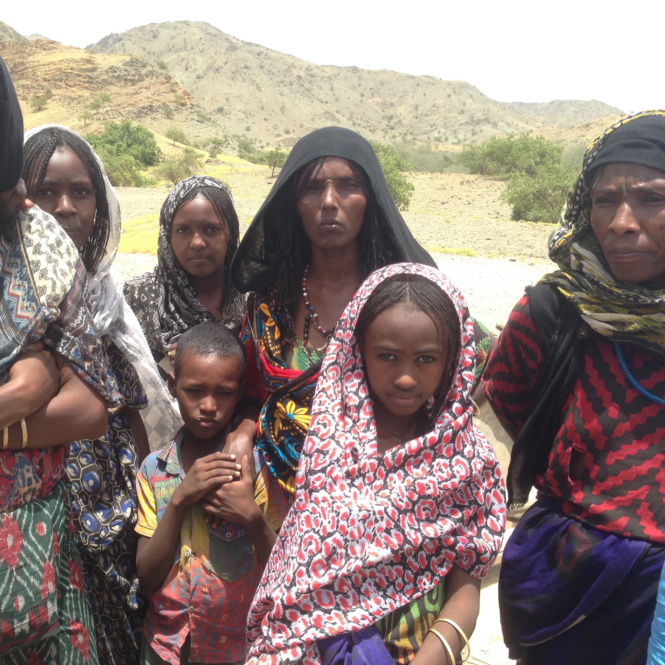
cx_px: 247
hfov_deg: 42.5
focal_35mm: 39
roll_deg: -0.2
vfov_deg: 42.8
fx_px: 848
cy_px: 332
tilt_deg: -9.3
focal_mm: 4.12
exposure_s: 1/577
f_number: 2.4
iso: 50
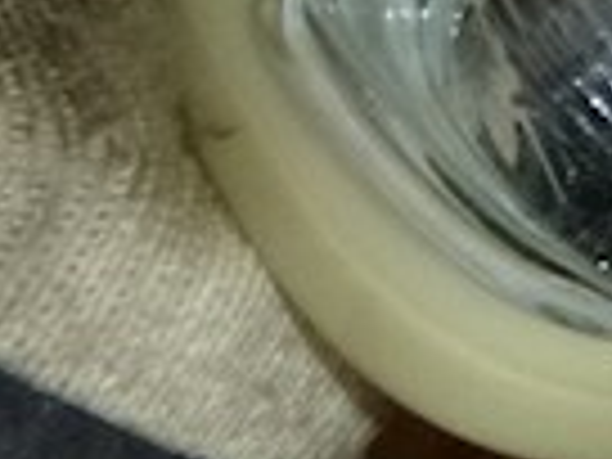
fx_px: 2086
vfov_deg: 12.3
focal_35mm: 118
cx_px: 1287
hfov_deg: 13.7
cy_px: -94
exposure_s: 1/60
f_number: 3.9
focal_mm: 4.5
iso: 400
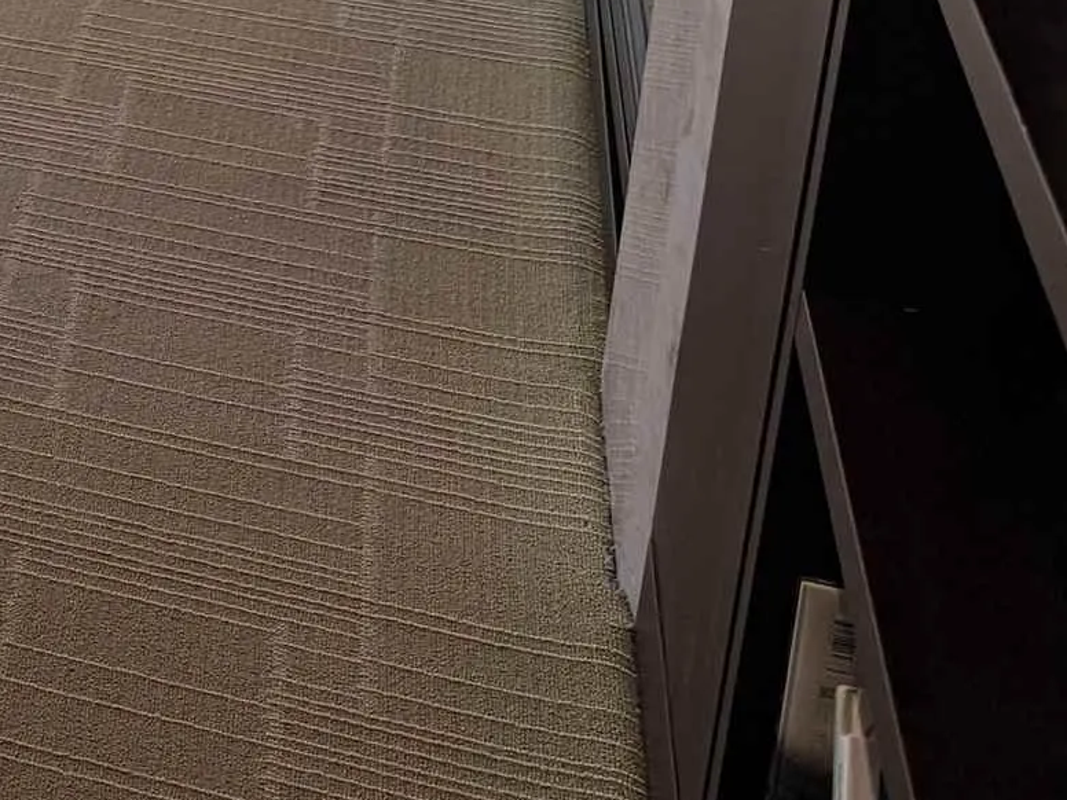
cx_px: -903
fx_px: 2928
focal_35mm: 95
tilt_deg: -12.5
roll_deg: -0.1
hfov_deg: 16.8
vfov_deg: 14.2
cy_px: -510
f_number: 1.78
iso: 80
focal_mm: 6.76
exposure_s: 1/214
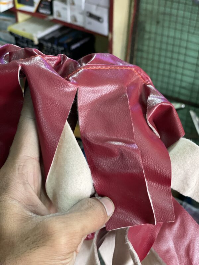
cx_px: 100
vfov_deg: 36.8
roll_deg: +0.3
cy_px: 132
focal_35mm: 52
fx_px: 399
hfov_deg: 28.0
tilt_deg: -35.1
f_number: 2
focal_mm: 6
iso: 160
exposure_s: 1/33
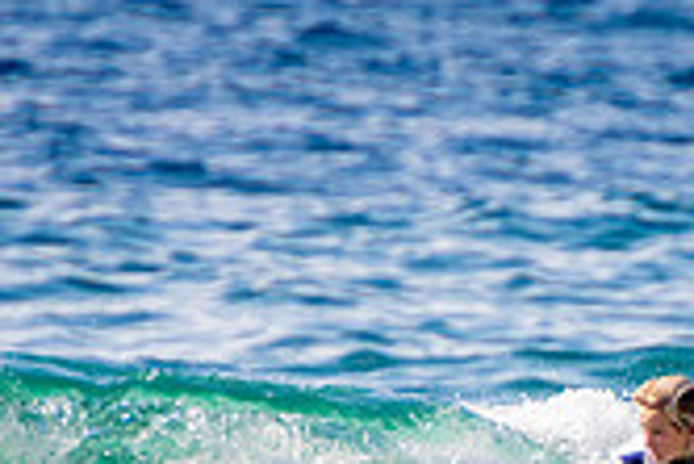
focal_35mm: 2094
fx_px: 40402
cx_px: 677
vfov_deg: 0.7
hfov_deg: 1.0
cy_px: 692
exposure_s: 1/2000
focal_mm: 400
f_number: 5.6
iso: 400
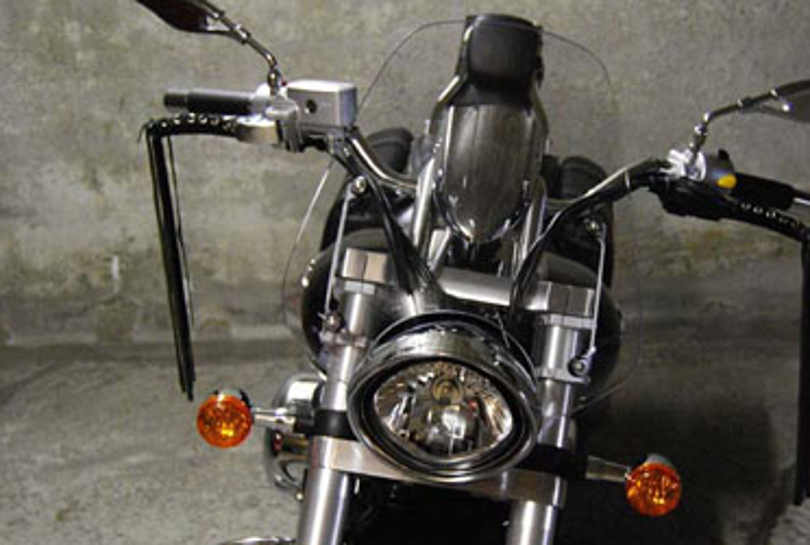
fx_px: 1308
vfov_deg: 23.4
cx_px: 457
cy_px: 349
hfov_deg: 34.4
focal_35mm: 58
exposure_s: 1/15
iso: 1600
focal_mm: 24
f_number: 4
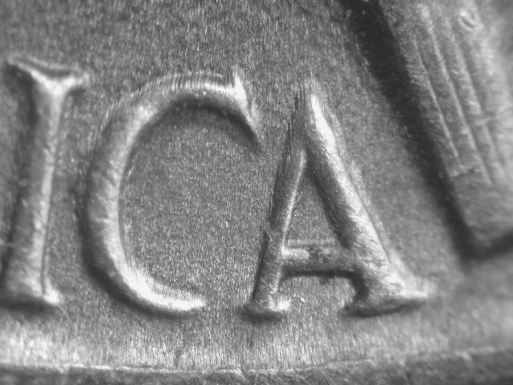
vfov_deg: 10.4
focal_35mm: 142
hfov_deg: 13.9
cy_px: 192
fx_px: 2104
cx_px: 256
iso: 100
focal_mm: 29.5
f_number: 4.8
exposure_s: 1/7
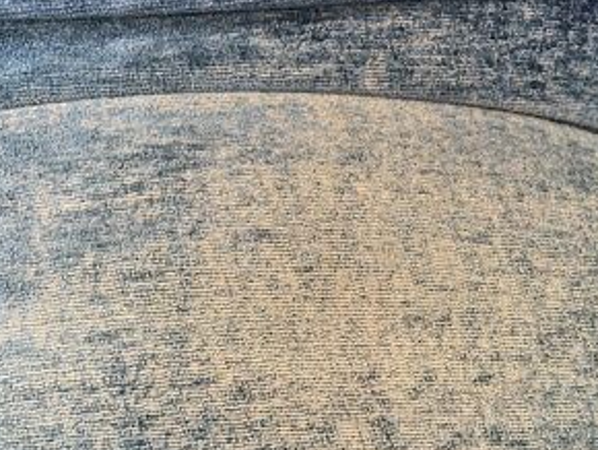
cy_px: 266
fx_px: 622
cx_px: 332
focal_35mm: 36
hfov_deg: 51.2
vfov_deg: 39.6
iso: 40
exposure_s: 1/33
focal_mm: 4.15
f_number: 2.2
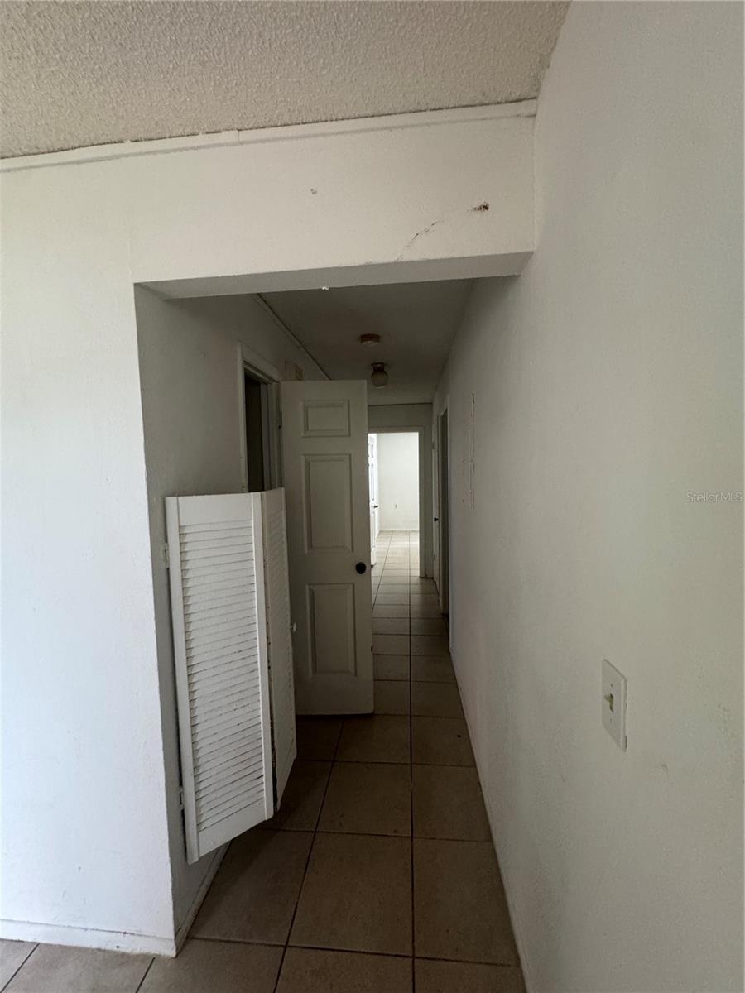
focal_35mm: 14
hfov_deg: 85.7
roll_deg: +1.9
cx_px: 372
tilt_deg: -4.3
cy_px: 496
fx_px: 402
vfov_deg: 102.1
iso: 500
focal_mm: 2.22
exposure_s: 1/60
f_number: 2.2
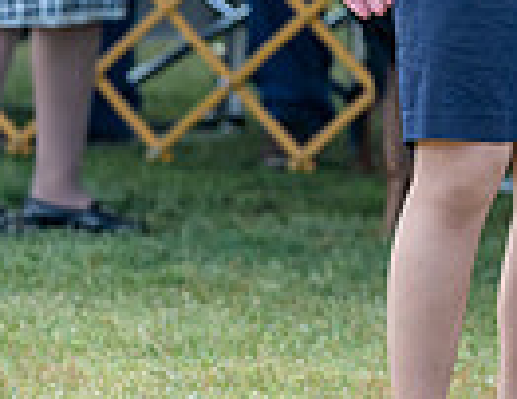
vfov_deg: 1.7
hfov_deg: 2.2
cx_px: 746
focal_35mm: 881
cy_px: -261
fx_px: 13292
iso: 100
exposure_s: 1/500
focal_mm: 148
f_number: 3.2
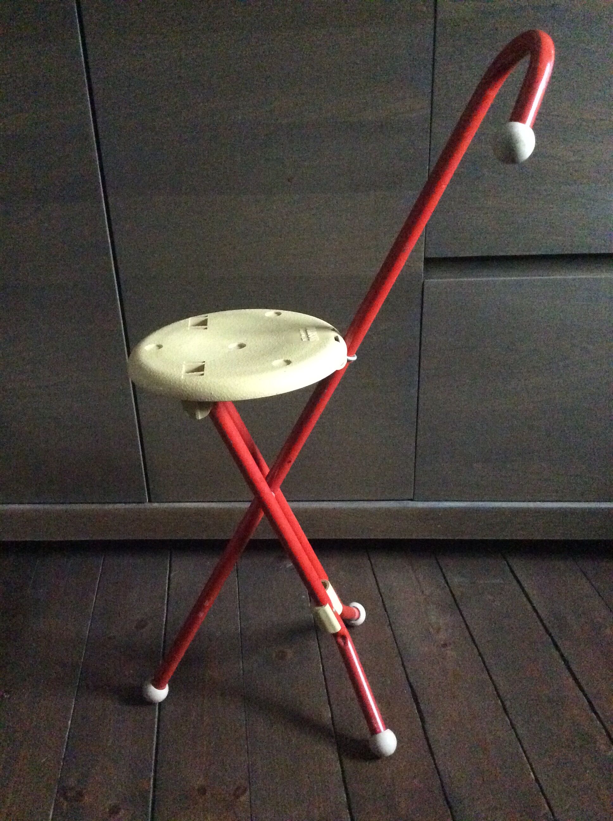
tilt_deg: -25.5
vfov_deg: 56.9
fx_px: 758
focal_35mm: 32
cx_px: 306
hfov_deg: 44.1
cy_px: 410
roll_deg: +2.1
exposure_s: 1/17
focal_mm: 3.3
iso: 640
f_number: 2.4
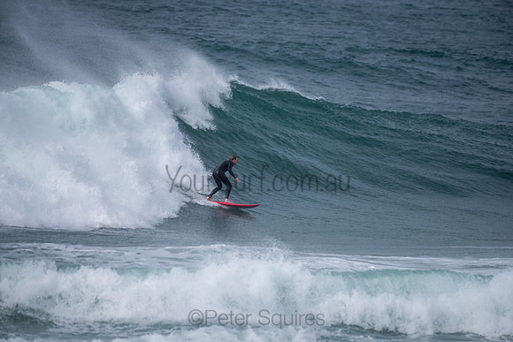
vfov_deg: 2.6
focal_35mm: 539
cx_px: 256
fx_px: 7676
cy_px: 171
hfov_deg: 3.8
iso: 100
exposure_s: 1/1000
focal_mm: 500
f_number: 5.6
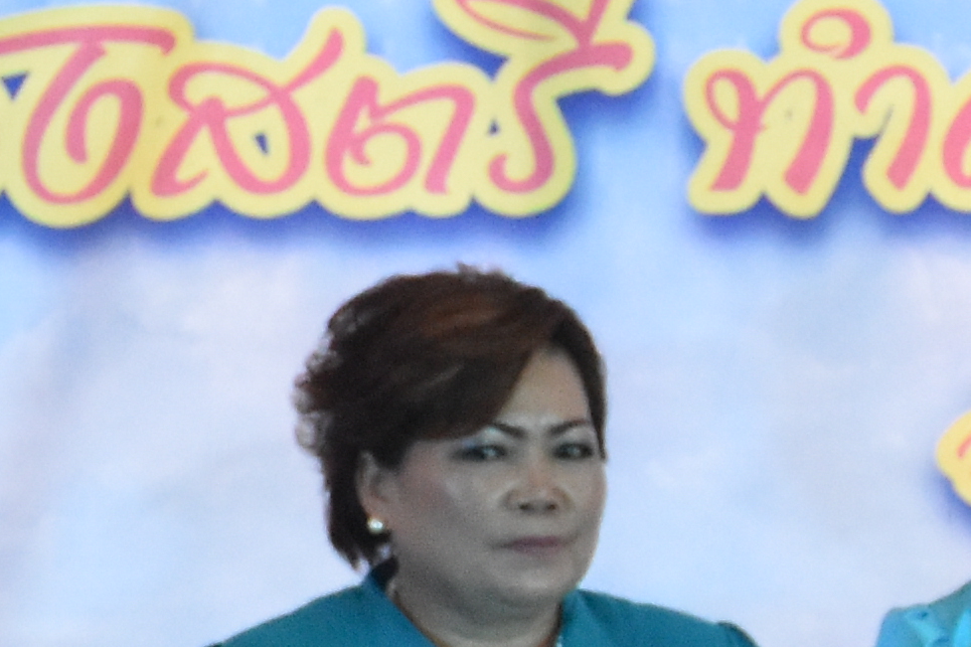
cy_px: 920
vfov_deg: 1.9
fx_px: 19874
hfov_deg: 2.8
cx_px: 1417
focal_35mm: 737
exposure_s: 1/640
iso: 2000
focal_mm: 80
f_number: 5.3
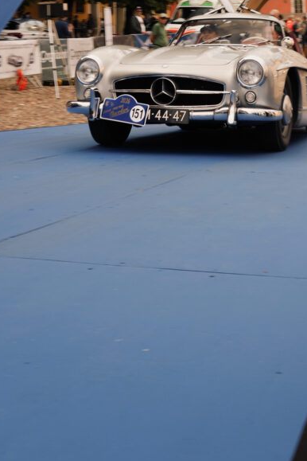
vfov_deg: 31.3
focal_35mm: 58
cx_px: 197
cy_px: -23
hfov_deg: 23.3
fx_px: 742
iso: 100
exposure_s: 1/40
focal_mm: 24
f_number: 10
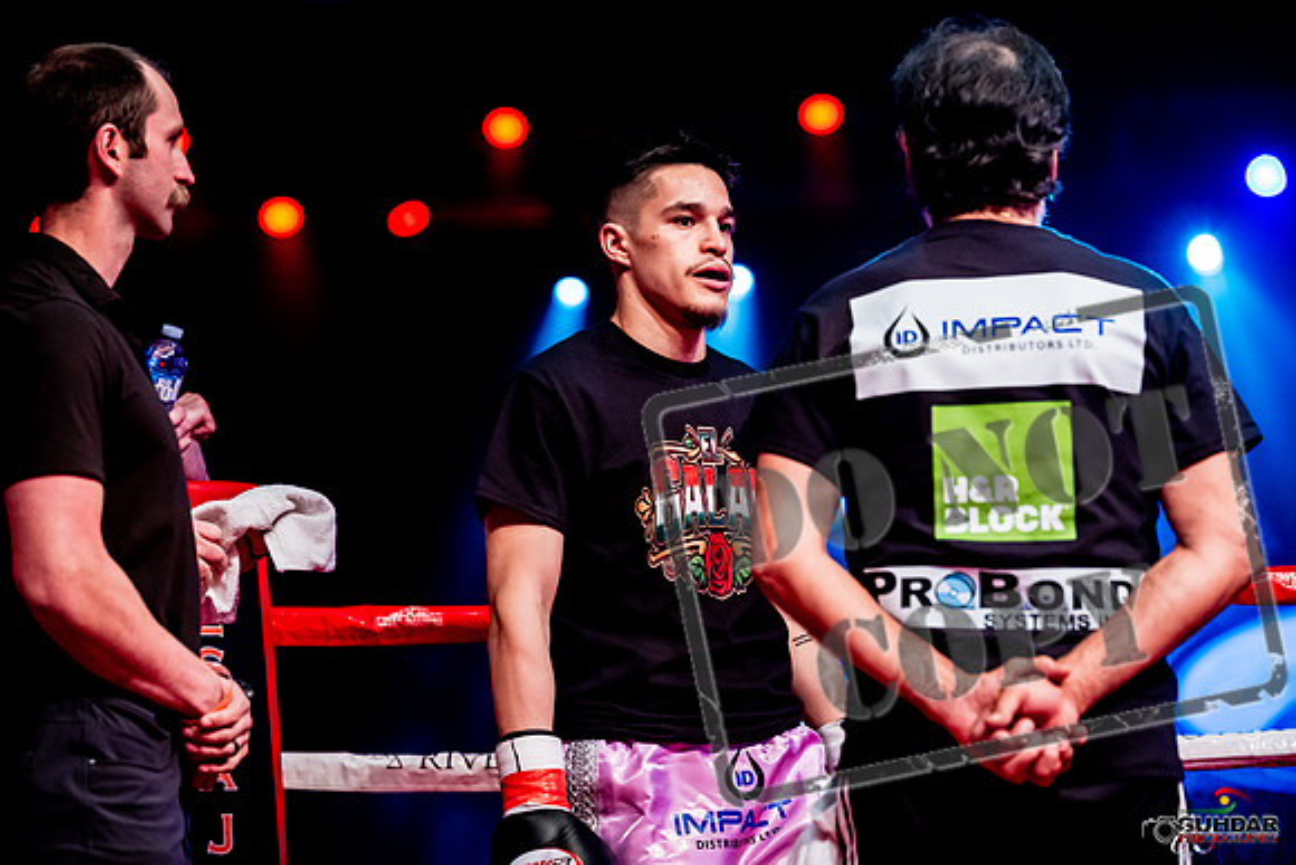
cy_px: 432
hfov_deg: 16.4
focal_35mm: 125
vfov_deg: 11.0
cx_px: 648
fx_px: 4501
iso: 4000
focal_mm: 125
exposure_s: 1/640
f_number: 3.2
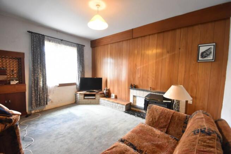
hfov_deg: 100.4
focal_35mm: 15
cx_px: 116
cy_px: 77
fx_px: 96
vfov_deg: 77.4
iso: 1400
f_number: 5
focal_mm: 10
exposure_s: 1/15
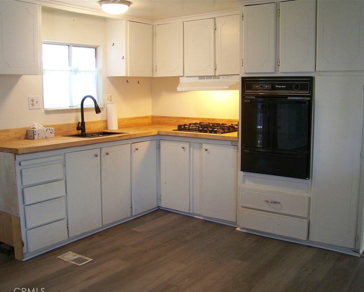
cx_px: 183
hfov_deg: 51.5
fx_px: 377
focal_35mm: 35
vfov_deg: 42.2
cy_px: 148
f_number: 2.8
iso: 200
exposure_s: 1/30
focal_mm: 5.85
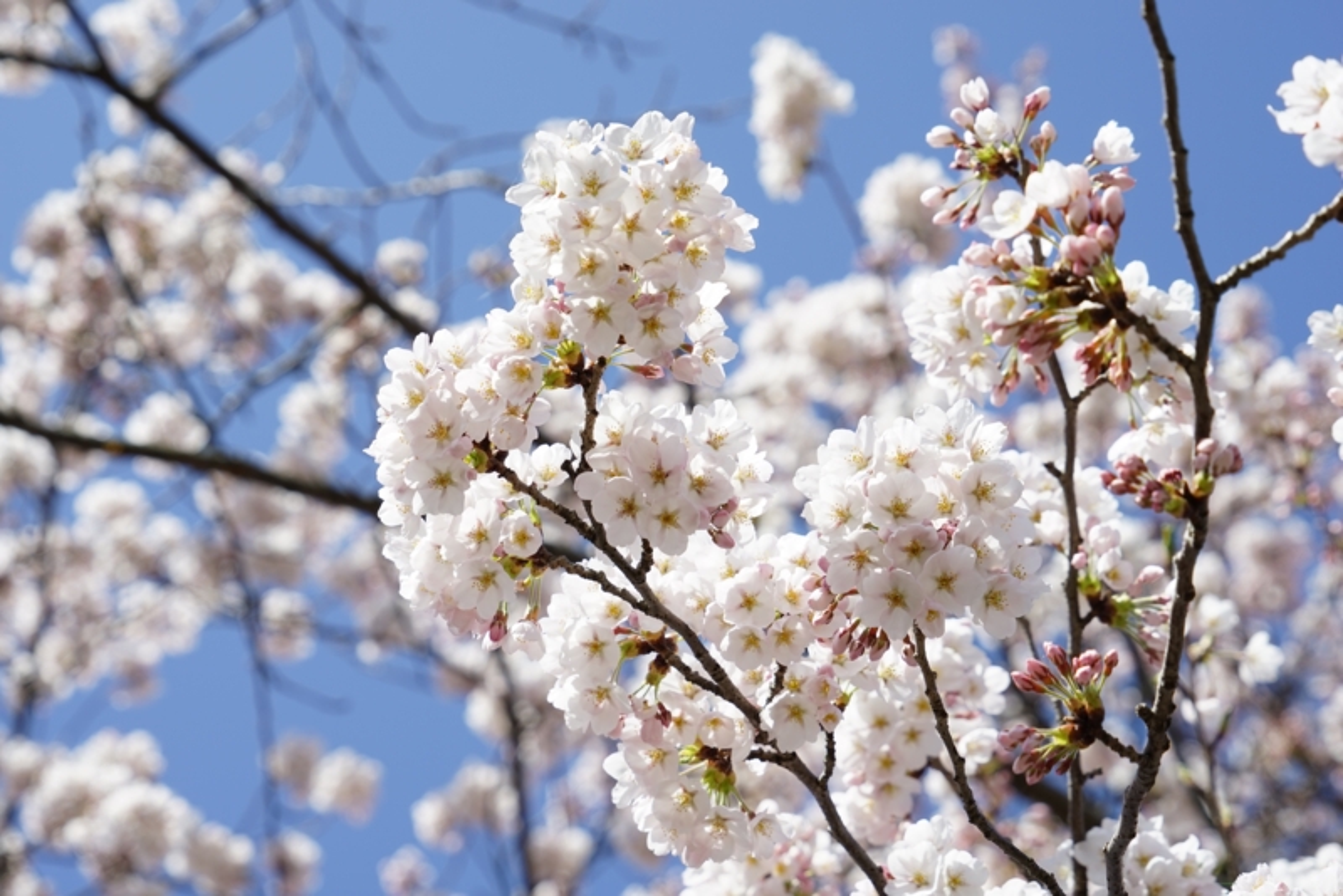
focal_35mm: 101
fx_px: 3769
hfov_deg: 20.2
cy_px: 448
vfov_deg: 13.6
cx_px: 672
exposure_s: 1/160
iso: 100
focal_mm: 101
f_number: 8
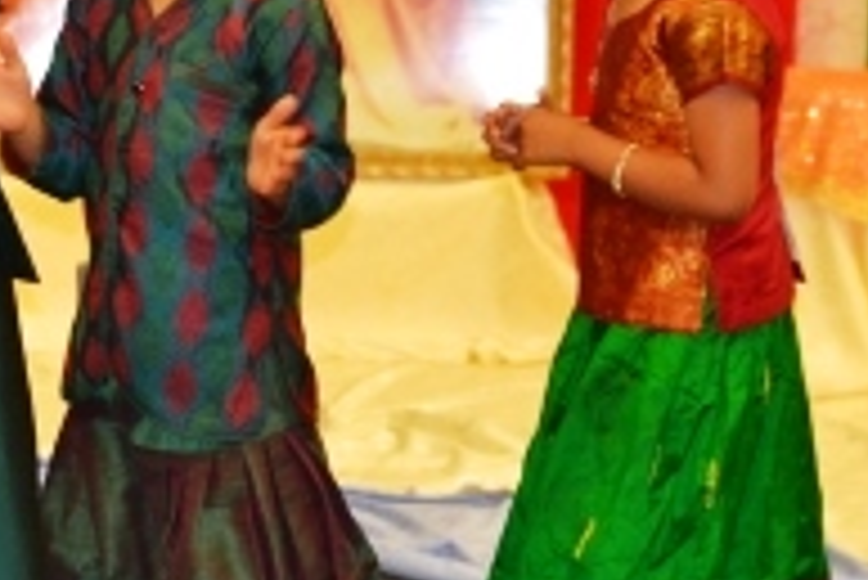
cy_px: 178
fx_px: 5212
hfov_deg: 9.5
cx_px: 405
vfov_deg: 6.4
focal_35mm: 216
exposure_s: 1/60
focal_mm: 62
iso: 1100
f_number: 4.5
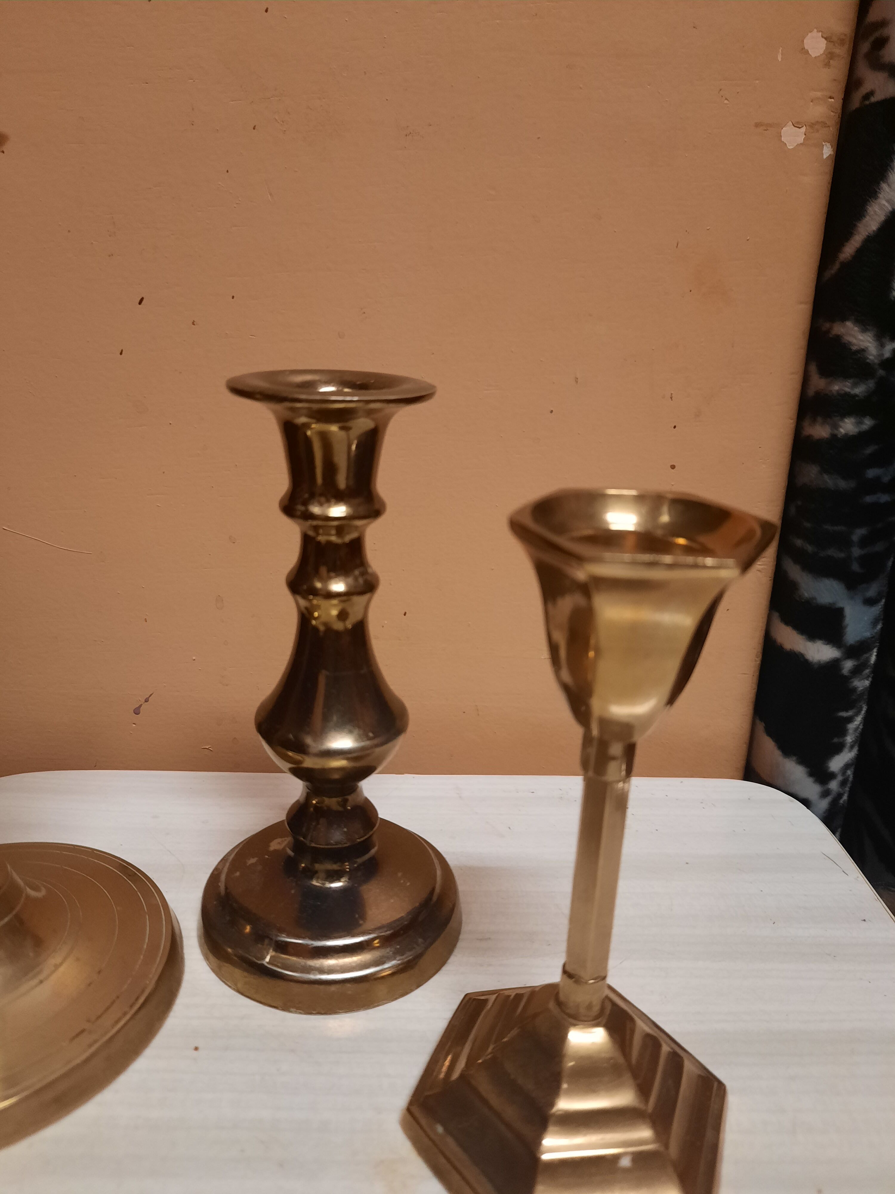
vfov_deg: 69.4
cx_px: 448
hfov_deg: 54.9
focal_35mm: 25
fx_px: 862
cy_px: 597
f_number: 2
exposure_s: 1/33
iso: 320
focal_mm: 4.6
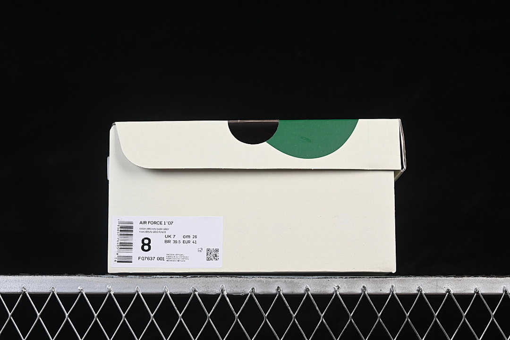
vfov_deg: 18.2
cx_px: 255
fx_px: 1062
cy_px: 170
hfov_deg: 27.0
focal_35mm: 75
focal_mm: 50
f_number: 8
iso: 160
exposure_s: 1/80
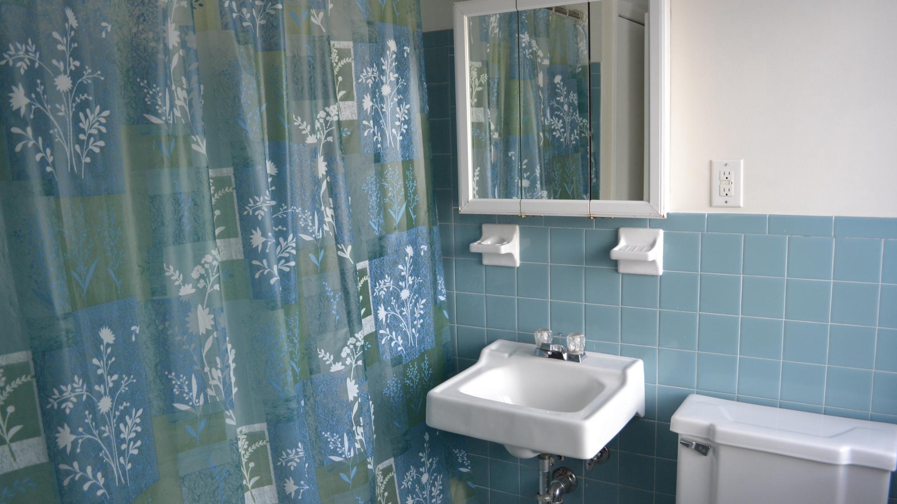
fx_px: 690
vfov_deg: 40.2
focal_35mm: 29
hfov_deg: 66.1
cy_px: 259
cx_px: 457
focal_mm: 18
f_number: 3.5
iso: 500
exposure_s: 1/60
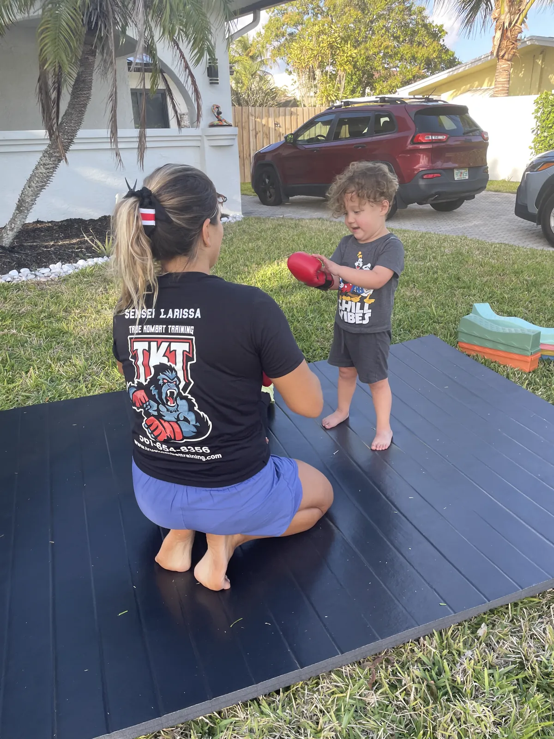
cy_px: 370
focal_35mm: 26
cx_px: 277
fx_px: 555
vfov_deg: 67.3
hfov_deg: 53.1
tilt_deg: -22.6
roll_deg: +2.2
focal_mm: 4.2
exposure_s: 1/412
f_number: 1.6
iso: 32
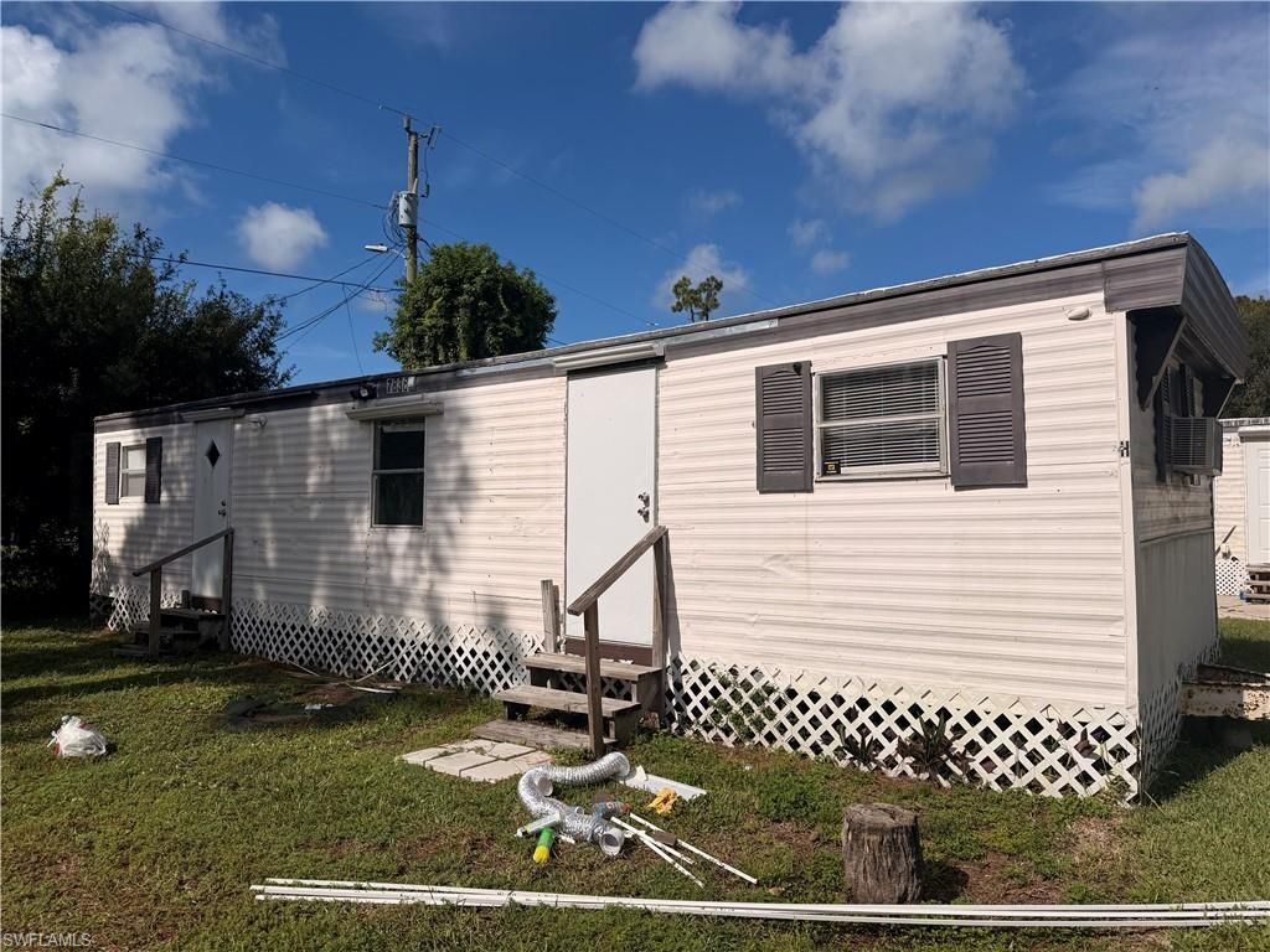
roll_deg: +0.6
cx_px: 635
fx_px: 881
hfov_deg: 71.6
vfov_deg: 56.8
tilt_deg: +0.8
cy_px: 476
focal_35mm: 24
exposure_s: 1/14286
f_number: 1.78
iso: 80
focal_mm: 6.76
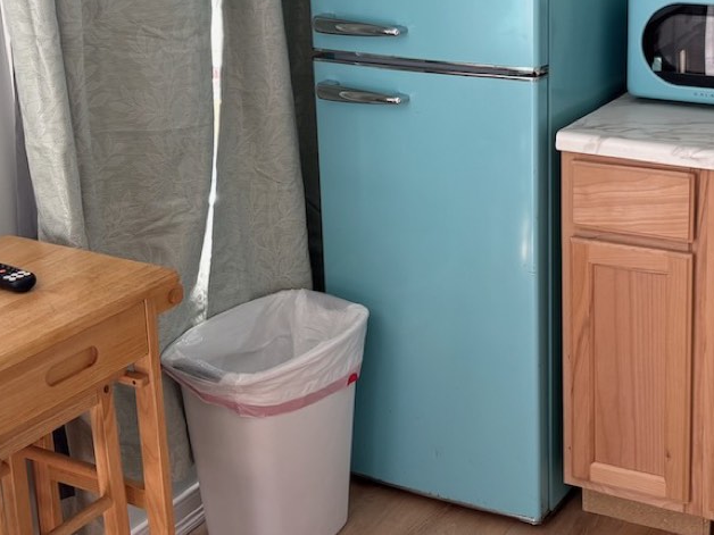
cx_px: 505
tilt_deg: -13.3
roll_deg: +2.2
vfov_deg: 25.1
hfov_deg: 32.8
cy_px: 168
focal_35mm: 58
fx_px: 1196
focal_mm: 5.96
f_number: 1.6
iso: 50
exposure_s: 1/122
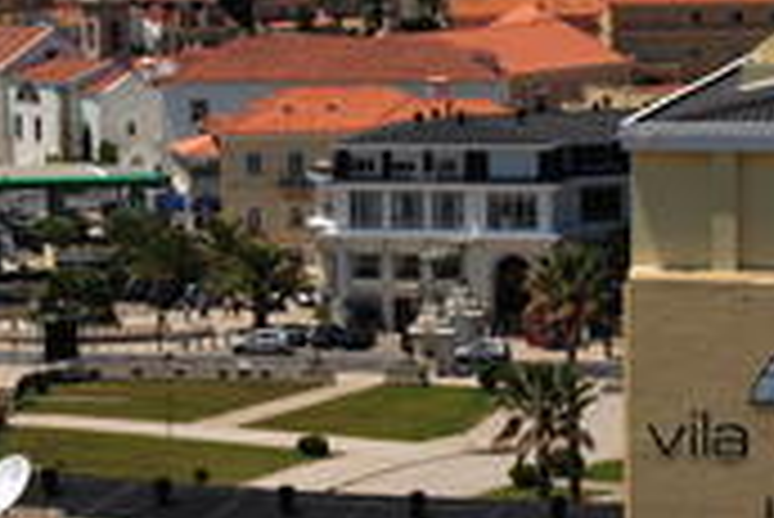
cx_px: 410
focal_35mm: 251
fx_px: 5401
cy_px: 441
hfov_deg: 8.2
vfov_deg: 5.5
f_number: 11
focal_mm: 80
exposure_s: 1/250
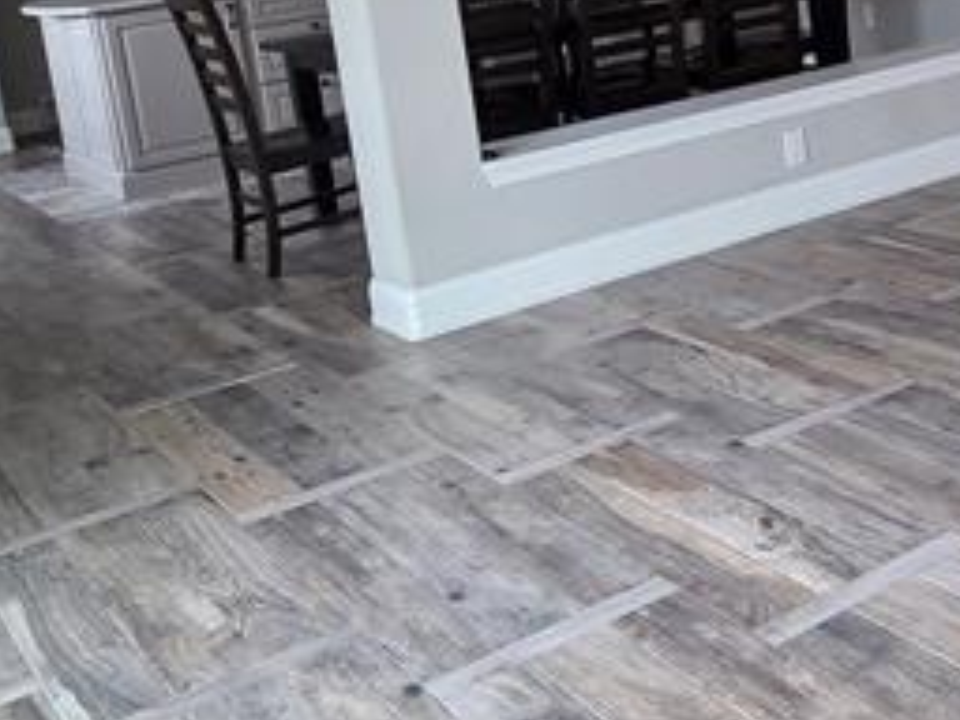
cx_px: 1069
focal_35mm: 52
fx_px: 1442
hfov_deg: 32.2
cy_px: 38
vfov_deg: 26.8
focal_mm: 2.2
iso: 125
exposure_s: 1/120
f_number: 1.9
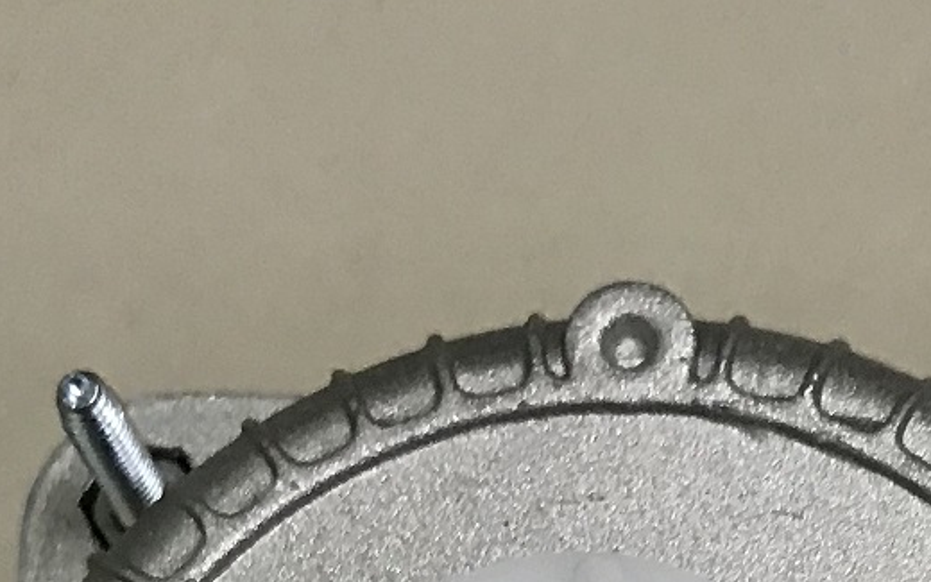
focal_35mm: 115
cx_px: 931
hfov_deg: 17.7
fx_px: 2918
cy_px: 1316
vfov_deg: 10.2
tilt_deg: -79.4
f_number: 1.8
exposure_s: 1/17
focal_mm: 3.99
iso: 64
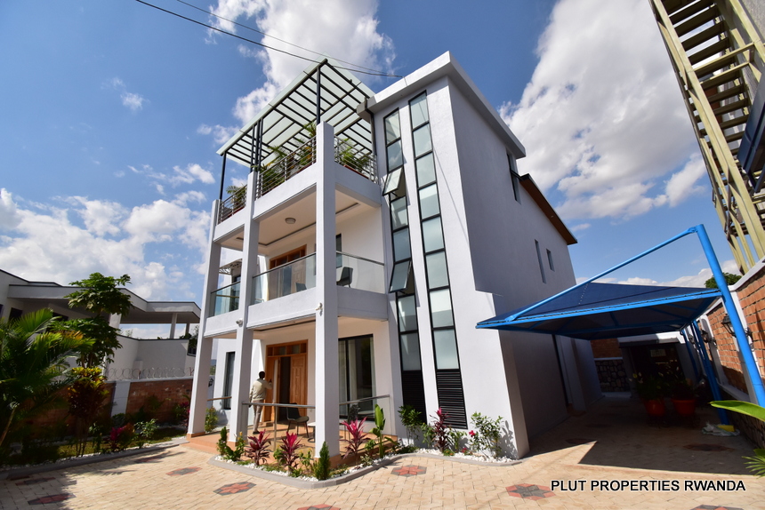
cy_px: 255
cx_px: 382
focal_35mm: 15
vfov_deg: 77.4
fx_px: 319
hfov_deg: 100.4
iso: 640
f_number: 8
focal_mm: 10
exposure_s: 1/2000
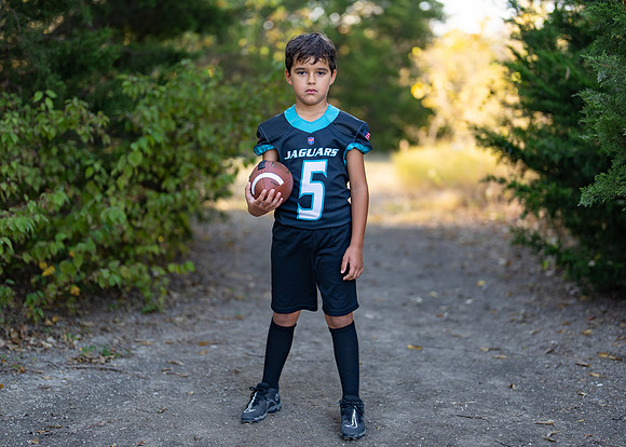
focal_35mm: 58
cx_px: 326
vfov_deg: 24.6
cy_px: 215
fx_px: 1025
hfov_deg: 33.9
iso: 100
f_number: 1.2
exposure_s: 1/800
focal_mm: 50
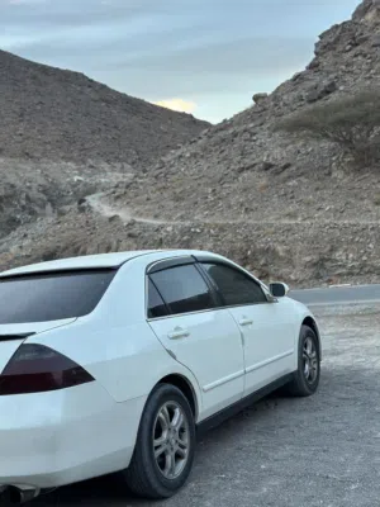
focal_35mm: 48
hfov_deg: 30.3
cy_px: 254
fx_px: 703
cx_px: 190
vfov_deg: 39.7
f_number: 1.78
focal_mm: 6.86
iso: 125
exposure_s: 1/111
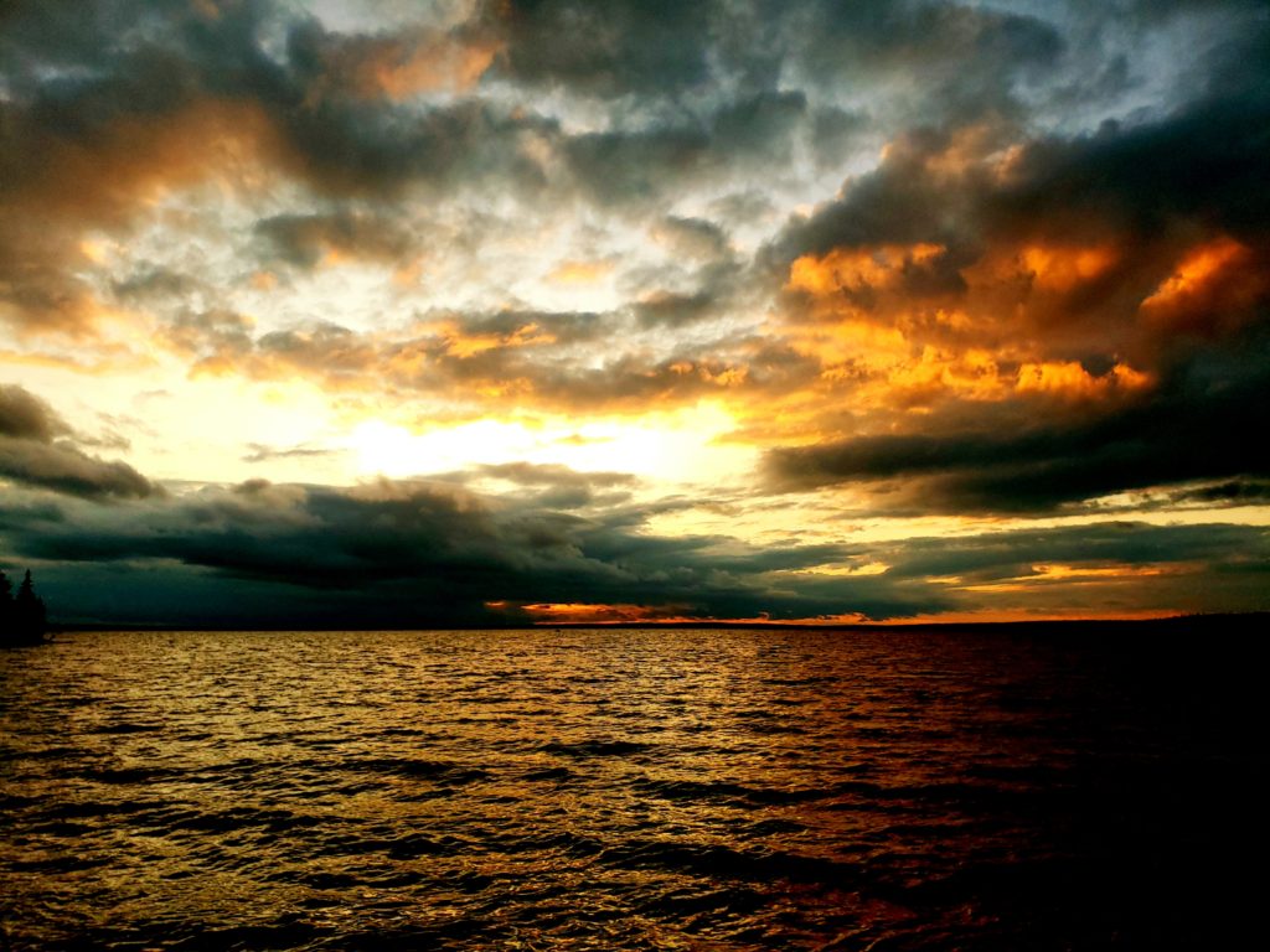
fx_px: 954
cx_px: 635
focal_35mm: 26
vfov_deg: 53.1
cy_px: 476
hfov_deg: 67.3
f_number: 2.4
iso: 200
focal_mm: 4.3
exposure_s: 1/1000
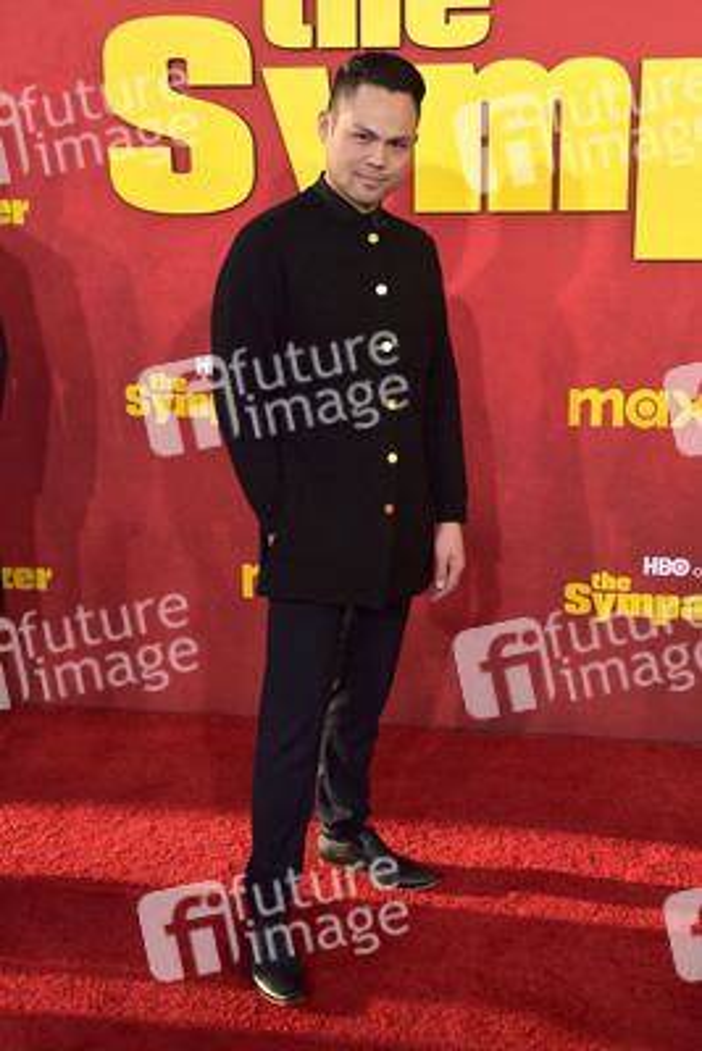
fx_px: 1227
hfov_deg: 31.9
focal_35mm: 42
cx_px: 351
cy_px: 526
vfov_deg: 46.4
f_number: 6.3
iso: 800
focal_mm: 42
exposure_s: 1/1600
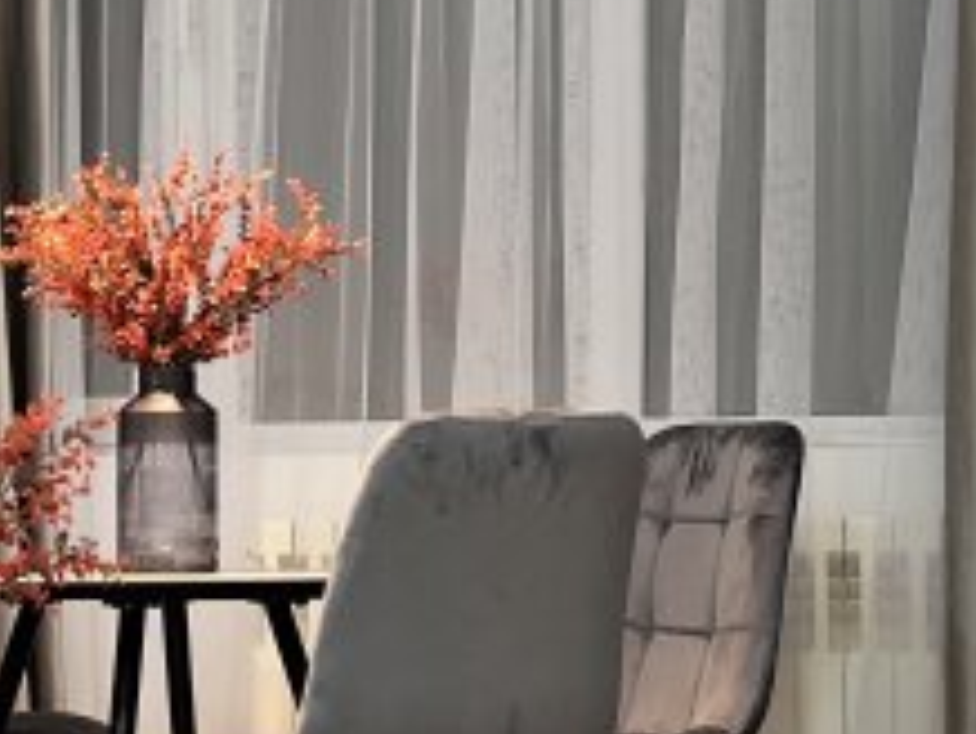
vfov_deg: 12.2
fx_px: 3444
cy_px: 501
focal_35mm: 122
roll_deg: +0.7
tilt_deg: -1.0
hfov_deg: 15.8
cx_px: -4
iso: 80
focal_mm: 5.7
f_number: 1.5
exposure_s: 1/100
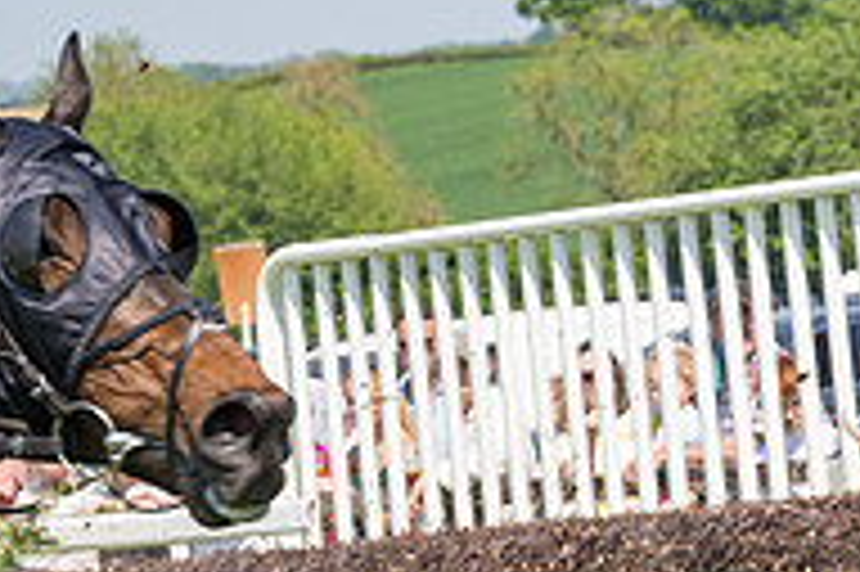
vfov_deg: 4.9
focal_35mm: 279
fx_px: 6659
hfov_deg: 7.3
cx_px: -117
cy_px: 678
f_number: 5
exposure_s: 1/800
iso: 200
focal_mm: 70
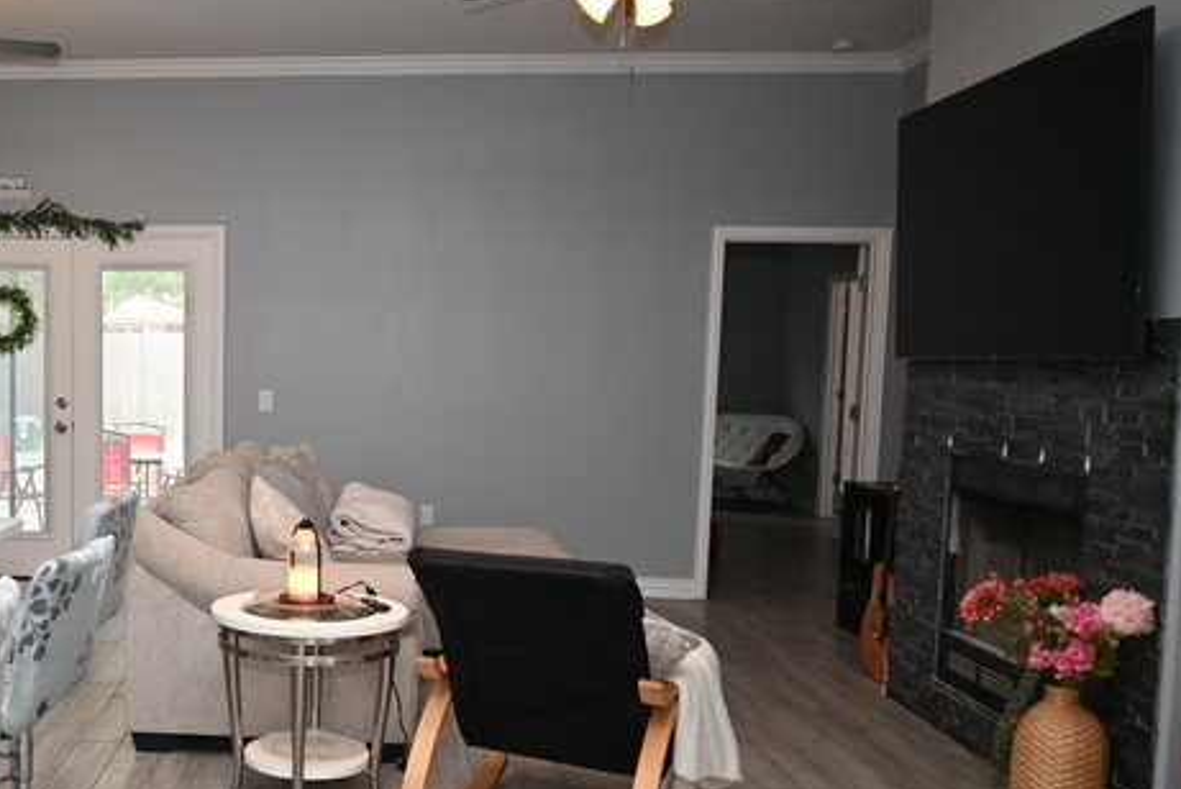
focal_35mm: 39
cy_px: 461
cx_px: 234
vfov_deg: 34.2
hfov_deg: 46.9
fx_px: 1280
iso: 250
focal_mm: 24
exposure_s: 1/60
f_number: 4
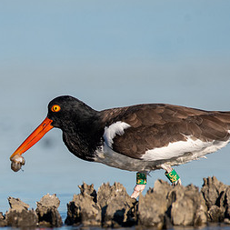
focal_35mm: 1757
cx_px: 13
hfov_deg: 1.0
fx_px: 13208
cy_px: 163
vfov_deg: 1.0
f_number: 8
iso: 640
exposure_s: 1/2000
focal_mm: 600
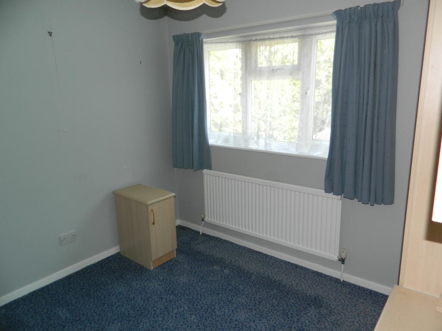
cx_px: 221
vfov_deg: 54.9
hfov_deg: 69.4
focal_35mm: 25
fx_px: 319
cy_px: 166
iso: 80
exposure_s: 1/50
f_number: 3.1
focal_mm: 4.5
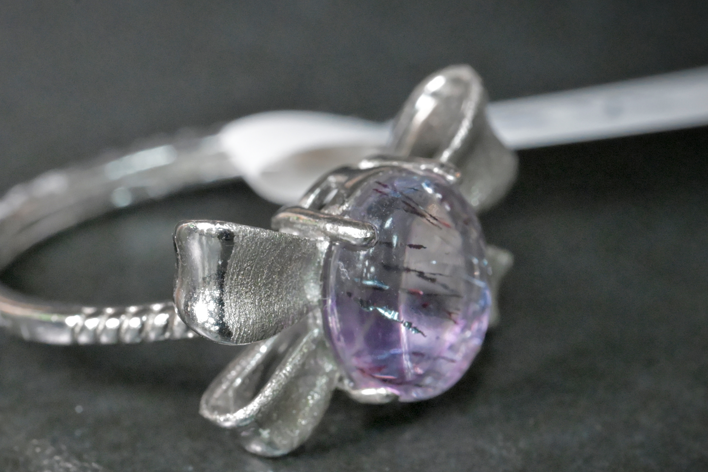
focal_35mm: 182
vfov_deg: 7.5
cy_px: 281
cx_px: 173
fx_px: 3579
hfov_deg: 11.3
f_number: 16
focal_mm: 105
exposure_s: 1/125
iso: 12800
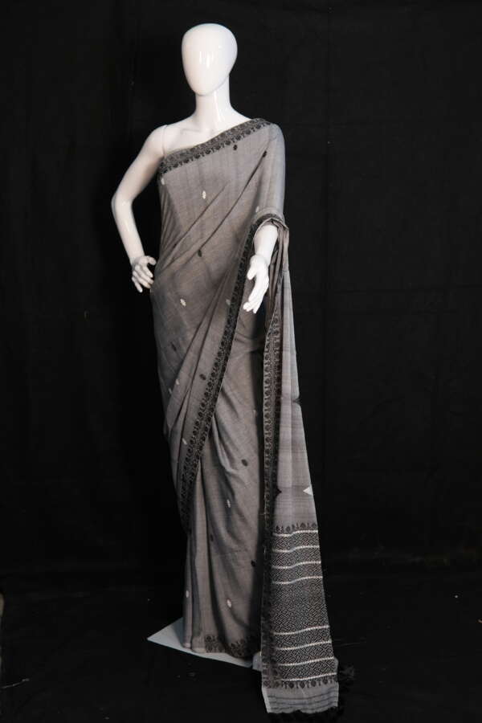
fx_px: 904
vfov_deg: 43.6
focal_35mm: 45
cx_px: 241
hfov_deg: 29.9
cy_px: 362
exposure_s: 1/160
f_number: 2.8
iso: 800
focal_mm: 30
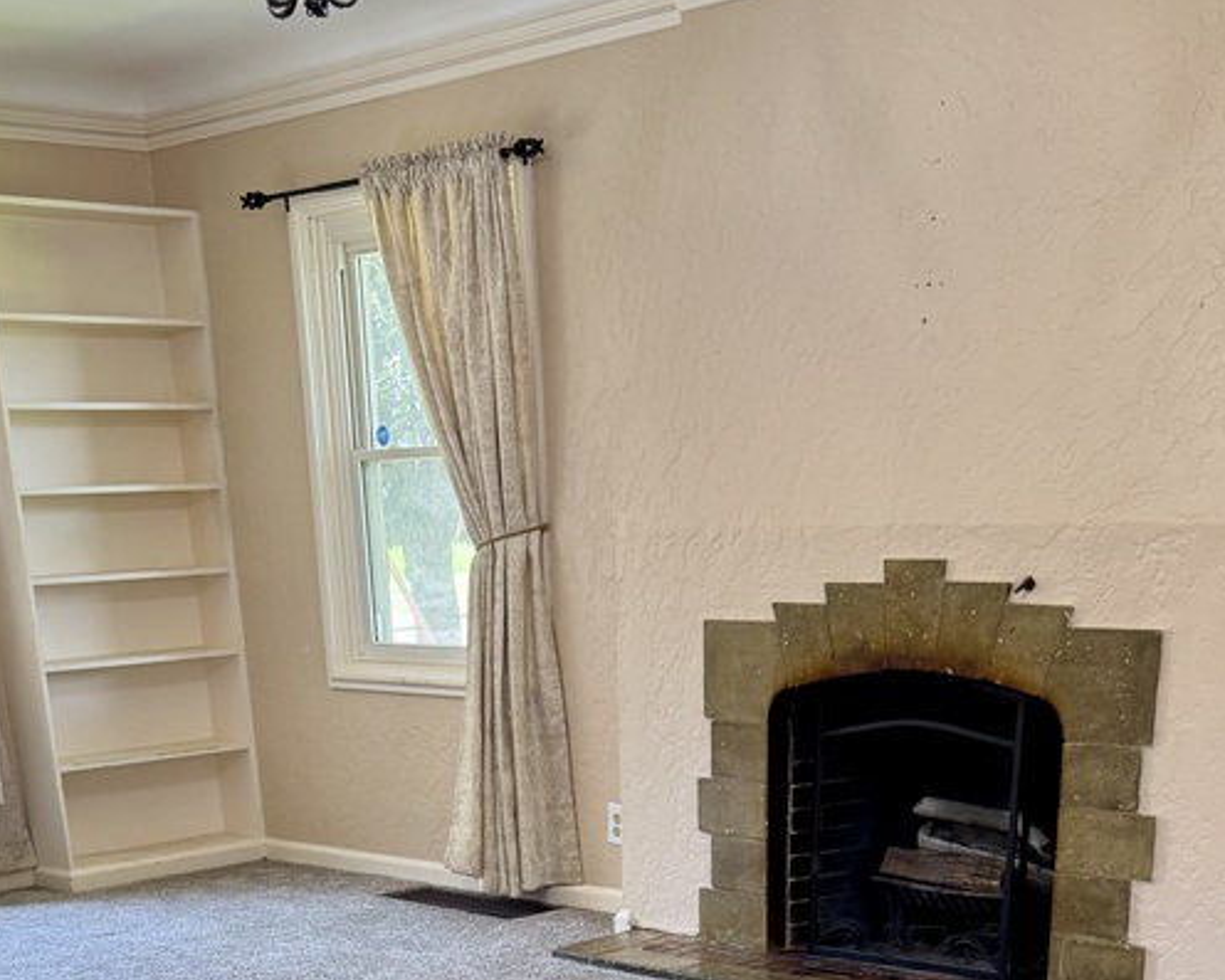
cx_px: 595
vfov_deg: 25.4
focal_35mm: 51
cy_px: 1286
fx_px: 1849
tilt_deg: -23.0
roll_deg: +1.4
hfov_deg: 36.6
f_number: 1.78
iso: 125
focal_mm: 6.76
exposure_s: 1/60
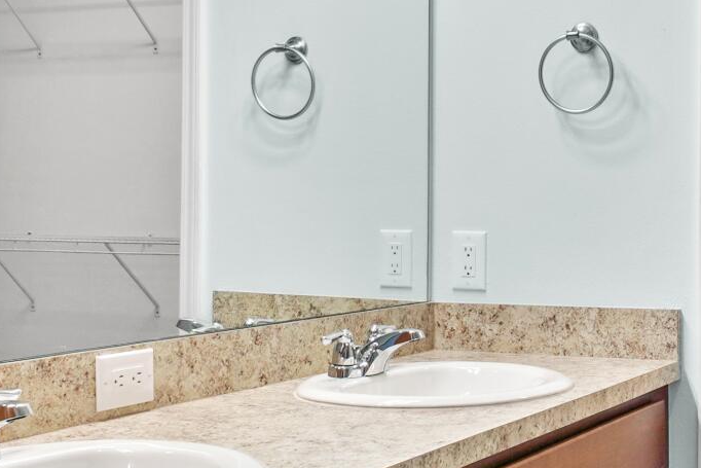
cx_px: 592
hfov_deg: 29.6
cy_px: 238
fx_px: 1285
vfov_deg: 20.6
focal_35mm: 66
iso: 100
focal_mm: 10
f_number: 6.3
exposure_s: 1/20
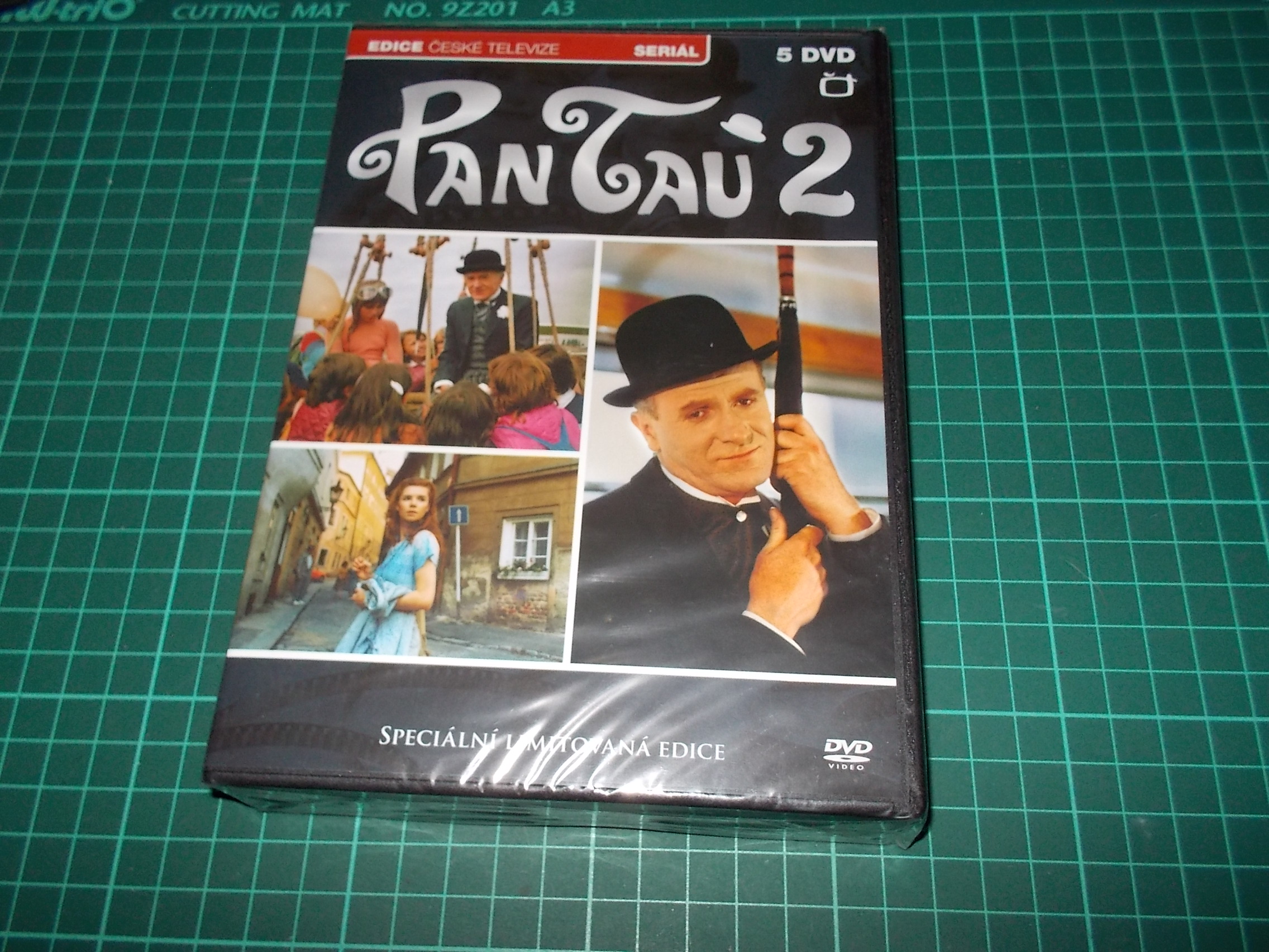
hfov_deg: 61.7
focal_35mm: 29
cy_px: 476
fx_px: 1063
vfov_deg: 48.2
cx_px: 634
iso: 200
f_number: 3.3
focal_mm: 4.1
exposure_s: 1/30
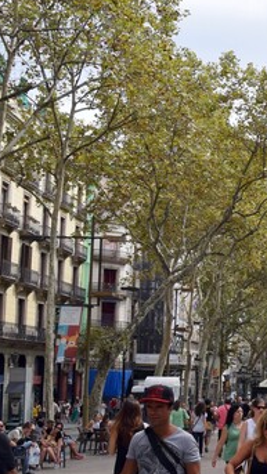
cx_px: 399
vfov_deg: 31.8
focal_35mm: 66
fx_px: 830
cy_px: 285
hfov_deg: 16.6
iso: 200
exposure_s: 1/320
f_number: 9
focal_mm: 18
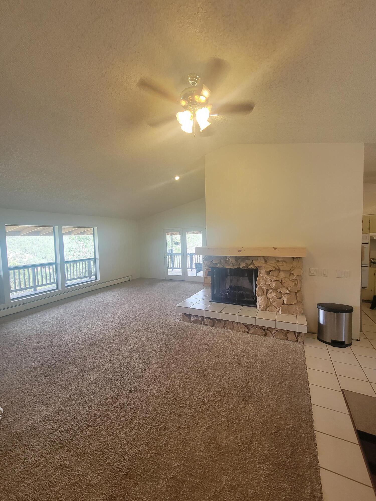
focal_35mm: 13
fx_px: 188
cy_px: 250
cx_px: 188
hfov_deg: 89.9
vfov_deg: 106.2
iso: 160
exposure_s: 1/60
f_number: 2.2
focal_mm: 2.2
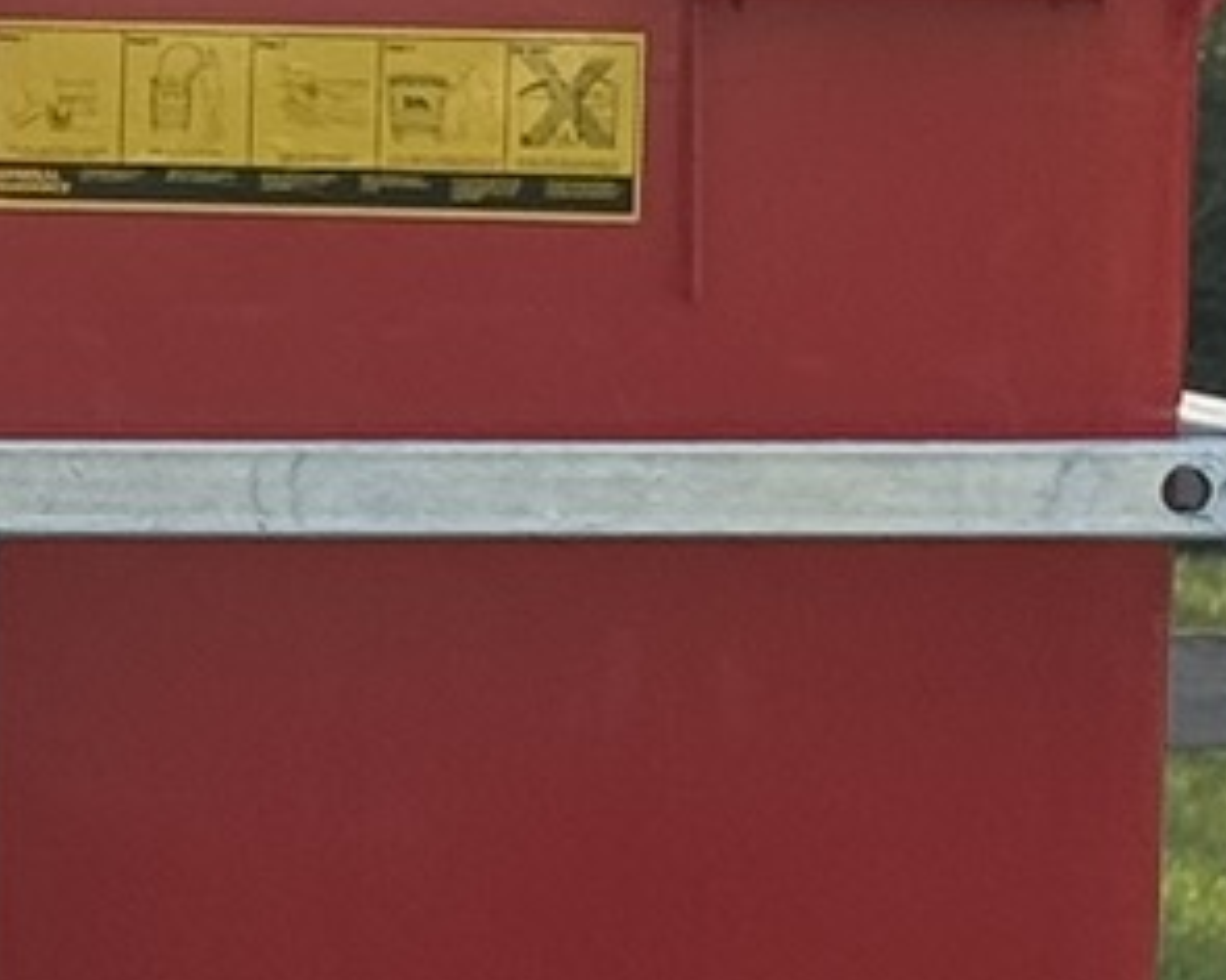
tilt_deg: -4.0
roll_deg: +1.1
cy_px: 610
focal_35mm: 325
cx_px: -441
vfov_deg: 4.8
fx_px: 11793
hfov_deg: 5.9
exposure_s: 1/1724
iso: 64
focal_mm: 6.76
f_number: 1.78
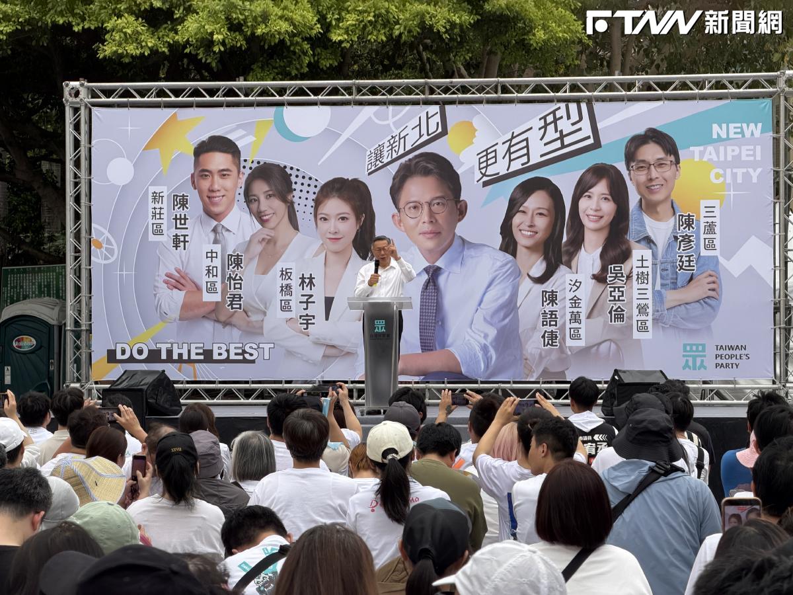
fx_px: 2291
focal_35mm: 100
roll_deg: +0.2
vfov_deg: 14.8
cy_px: 298
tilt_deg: +0.4
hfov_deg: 19.6
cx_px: 396
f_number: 2.8
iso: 50
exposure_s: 1/220
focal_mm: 16.89
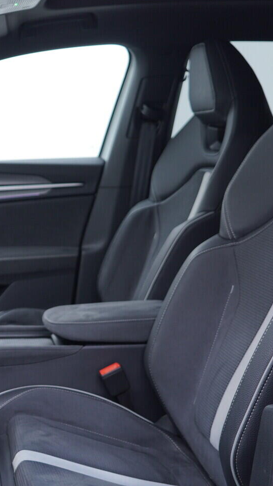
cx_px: -35
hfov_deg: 20.0
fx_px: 734
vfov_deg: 36.6
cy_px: 242
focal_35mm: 57
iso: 160
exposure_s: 1/40
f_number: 2.8
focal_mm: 24
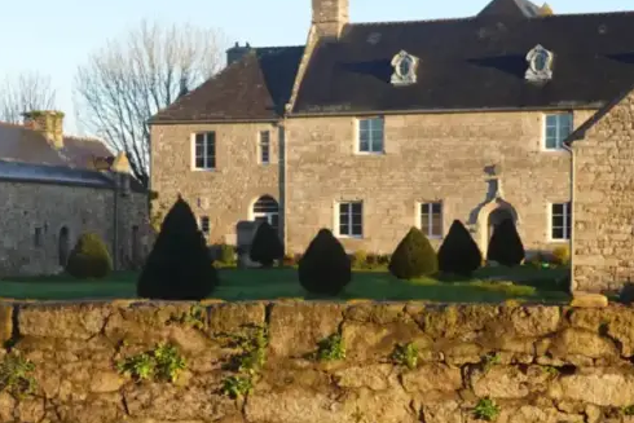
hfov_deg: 22.0
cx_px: 428
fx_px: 1621
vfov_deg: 14.8
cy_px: 293
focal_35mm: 92
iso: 100
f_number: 4.5
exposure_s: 1/125
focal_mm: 16.21
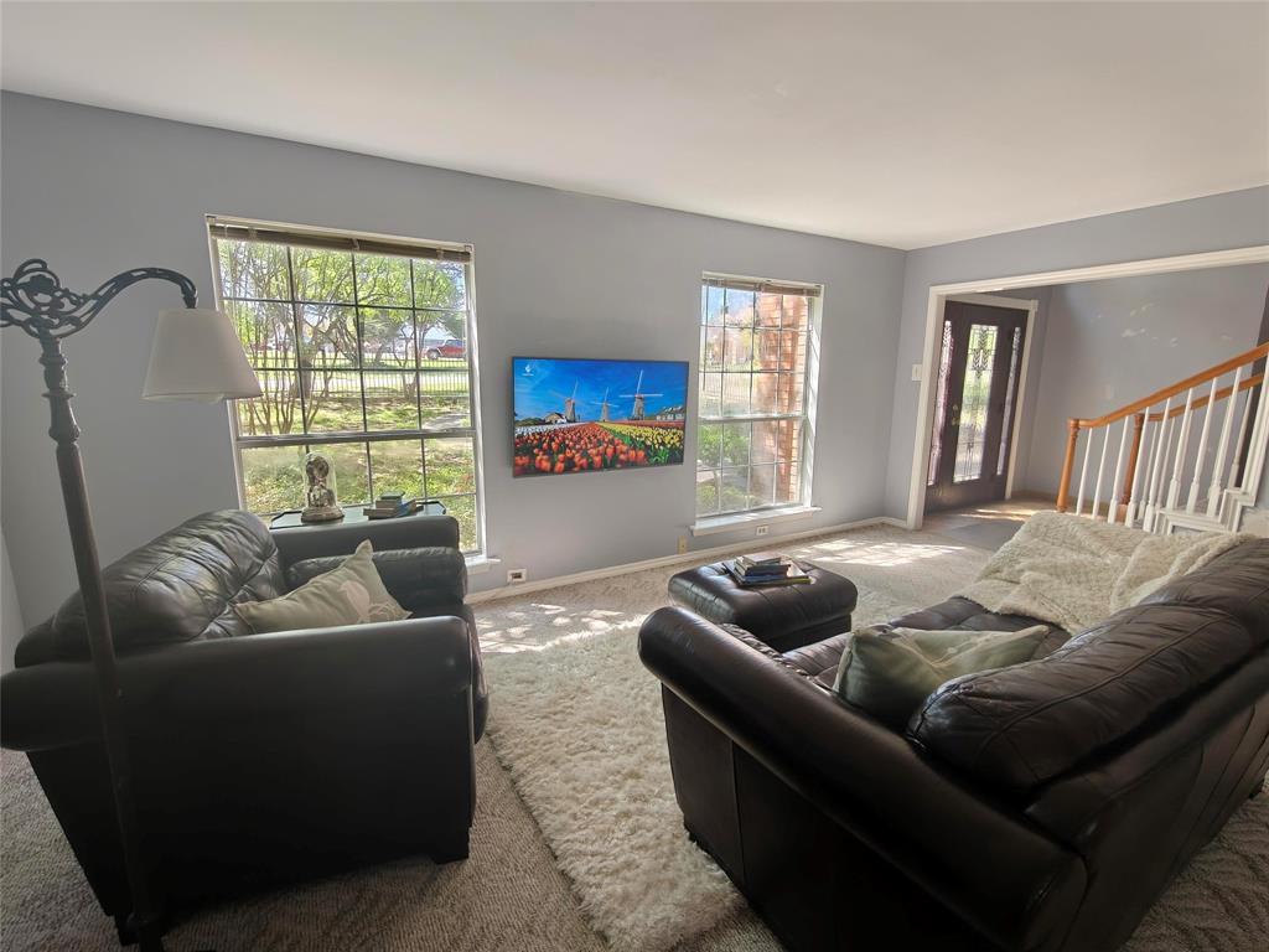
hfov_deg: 98.2
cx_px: 634
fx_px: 550
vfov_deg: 81.7
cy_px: 476
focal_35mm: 15
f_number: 2
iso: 800
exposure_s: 1/63
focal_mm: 2.3
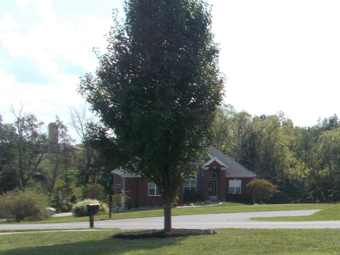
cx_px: 375
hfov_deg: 28.7
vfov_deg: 23.8
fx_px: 599
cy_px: 187
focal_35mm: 61
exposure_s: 1/800
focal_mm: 4.6
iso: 80
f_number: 3.2
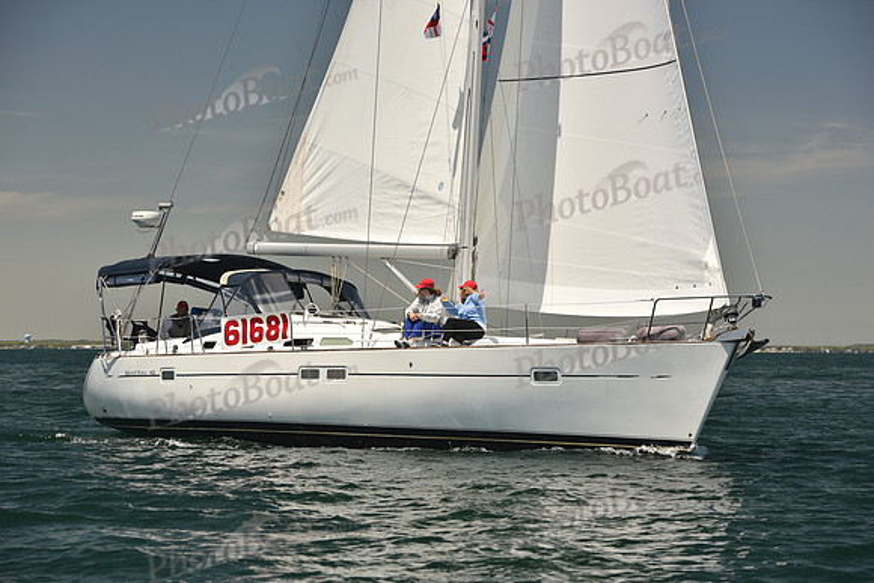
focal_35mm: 110
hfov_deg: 18.6
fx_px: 2671
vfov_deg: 12.5
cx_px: 437
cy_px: 292
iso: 250
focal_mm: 110
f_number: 6.3
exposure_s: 1/800
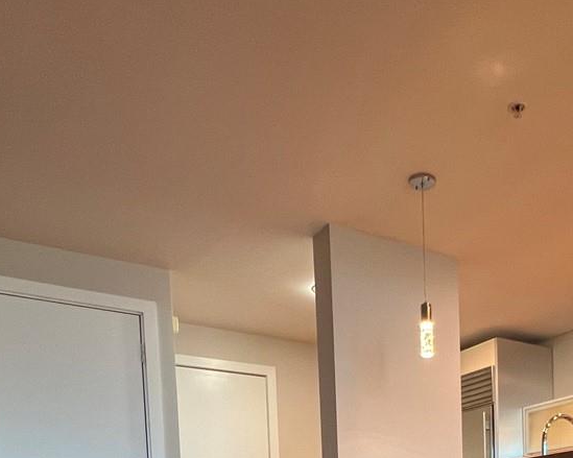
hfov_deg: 47.4
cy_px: 586
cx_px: 423
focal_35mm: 37
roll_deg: +1.8
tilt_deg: -4.2
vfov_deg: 31.5
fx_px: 627
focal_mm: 1.57
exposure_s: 1/60
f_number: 1.8
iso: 200
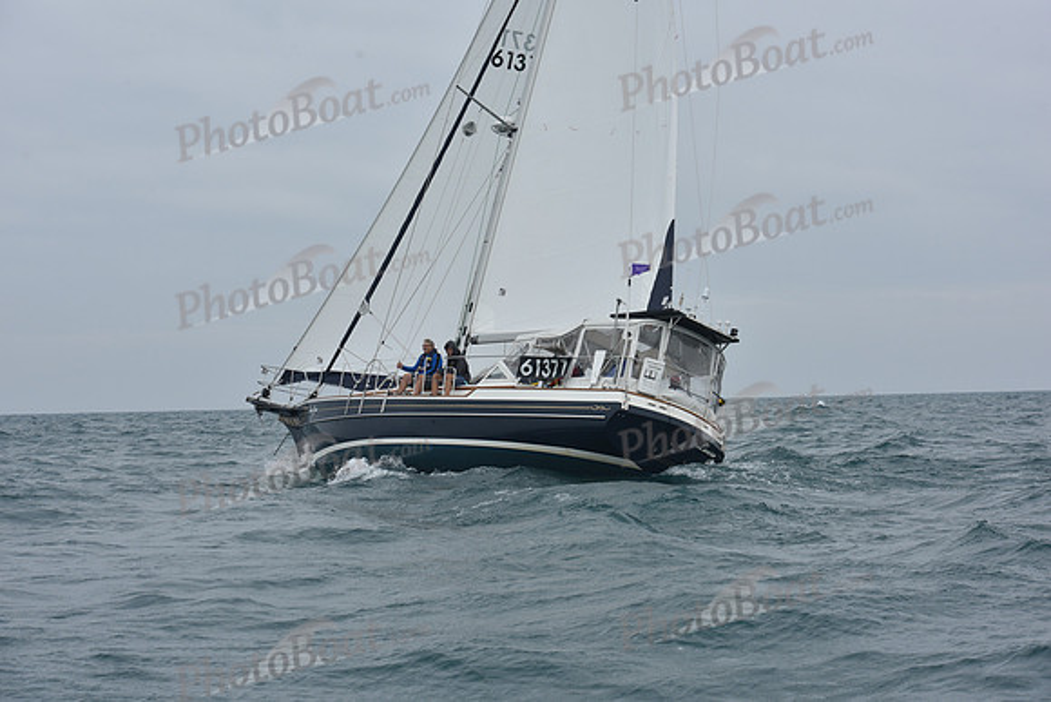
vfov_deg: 19.5
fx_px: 2044
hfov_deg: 28.8
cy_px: 351
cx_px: 526
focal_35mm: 70
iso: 250
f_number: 9
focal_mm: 70
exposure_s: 1/800
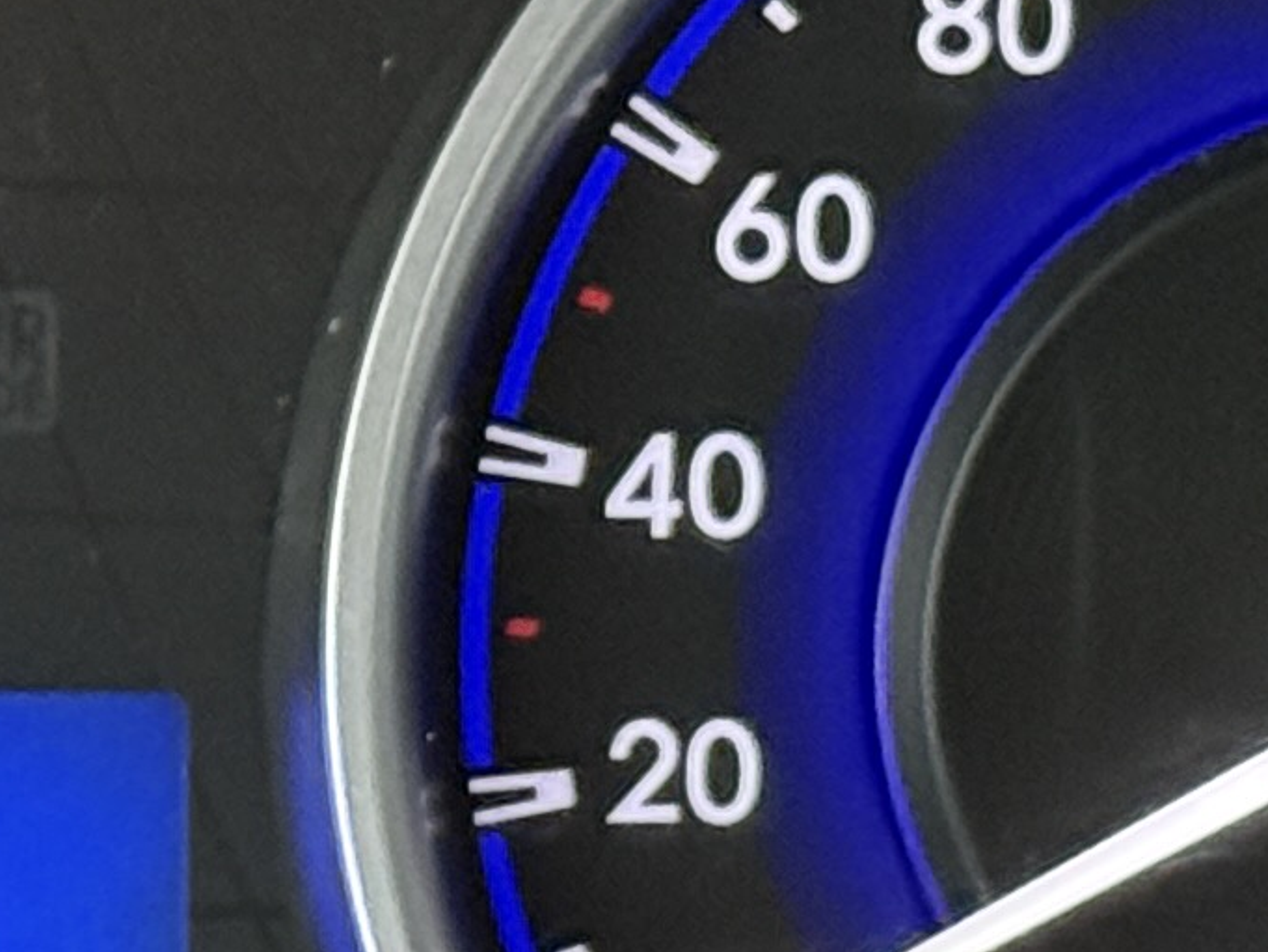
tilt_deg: -25.6
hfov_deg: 6.9
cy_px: 648
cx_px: -348
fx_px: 10405
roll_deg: -0.2
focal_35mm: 284
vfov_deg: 5.2
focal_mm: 6.76
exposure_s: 1/30
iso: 640
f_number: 1.78
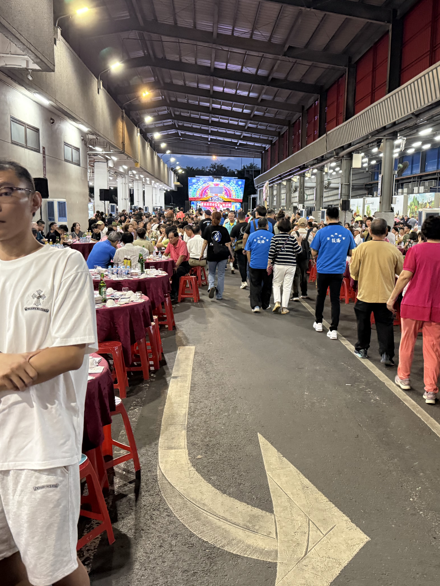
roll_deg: -1.3
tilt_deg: -7.6
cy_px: 290
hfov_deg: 42.6
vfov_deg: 55.3
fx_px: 559
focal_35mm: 33
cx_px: 279
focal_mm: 6.76
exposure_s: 1/60
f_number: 1.78
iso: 800
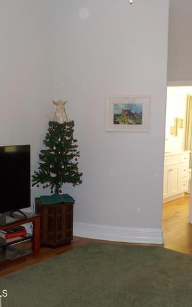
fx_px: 360
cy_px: 152
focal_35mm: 43
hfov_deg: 29.8
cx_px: 116
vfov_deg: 46.2
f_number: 3.3
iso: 200
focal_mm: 4.1
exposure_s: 1/30
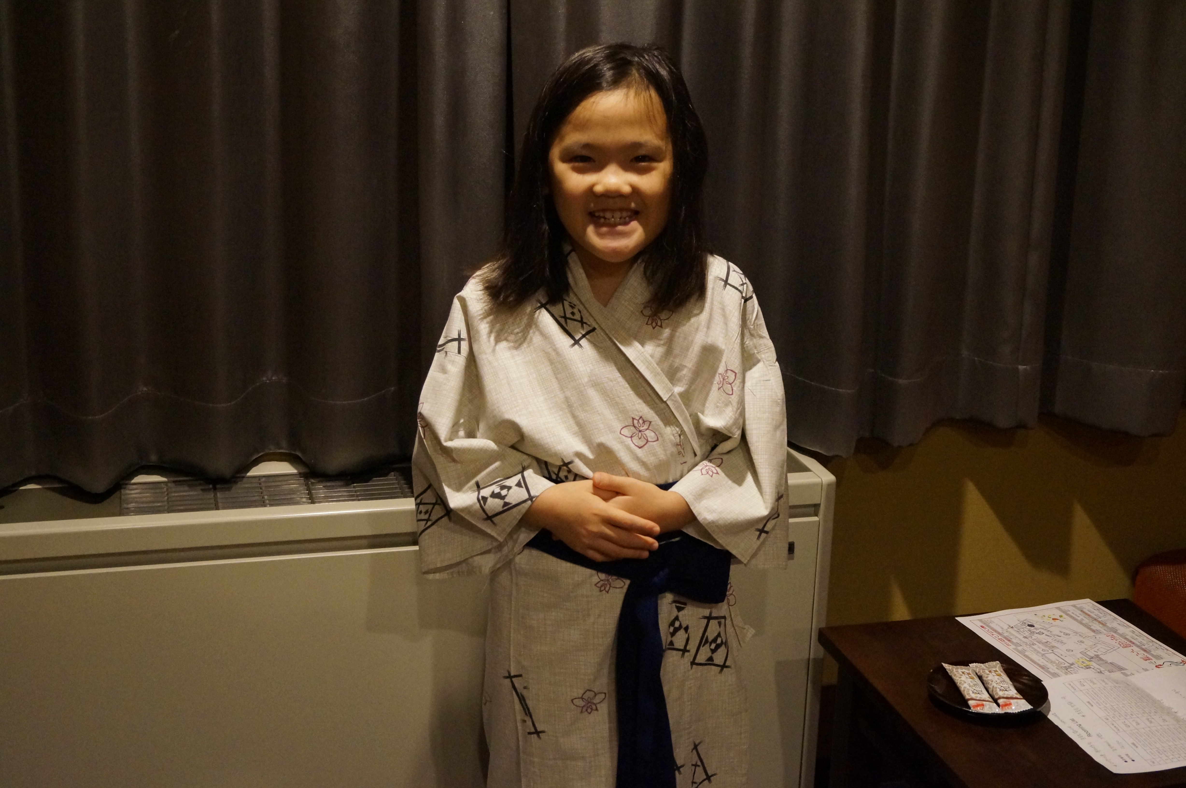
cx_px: 593
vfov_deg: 25.7
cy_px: 394
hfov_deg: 37.9
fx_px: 1728
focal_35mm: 52
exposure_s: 1/50
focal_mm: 35
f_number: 4.5
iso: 3200
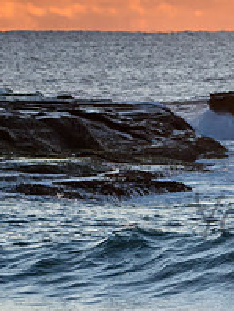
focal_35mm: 887
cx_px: 356
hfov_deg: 1.7
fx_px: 7978
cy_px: 203
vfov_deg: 2.2
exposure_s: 1/1250
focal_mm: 210
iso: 720
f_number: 5.6
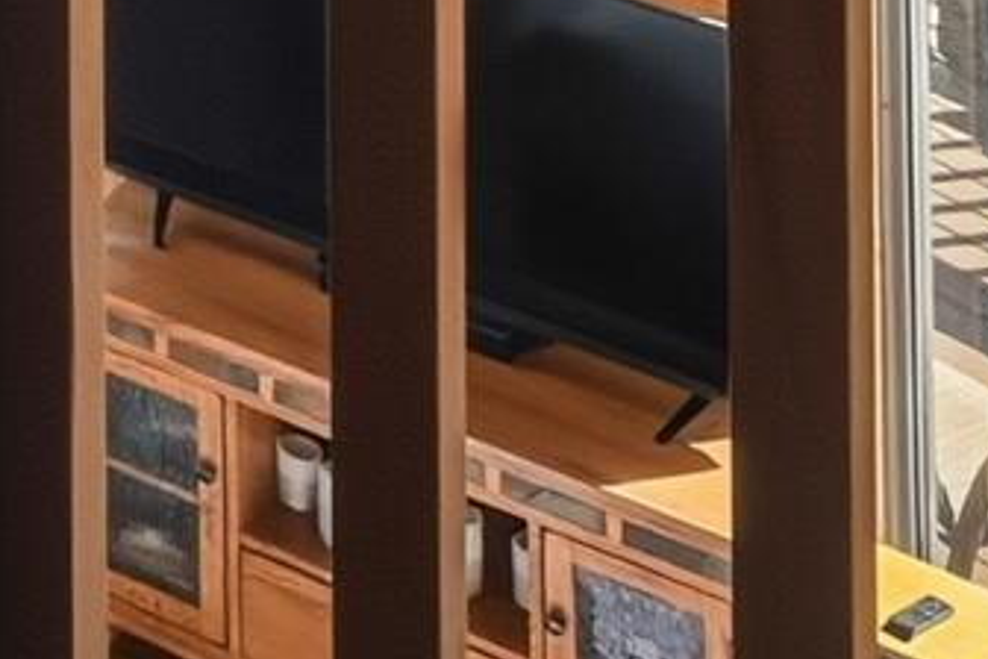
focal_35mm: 119
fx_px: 3266
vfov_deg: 8.7
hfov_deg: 12.8
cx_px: -1458
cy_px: -1549
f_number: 9
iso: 250
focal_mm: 16
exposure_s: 1/640
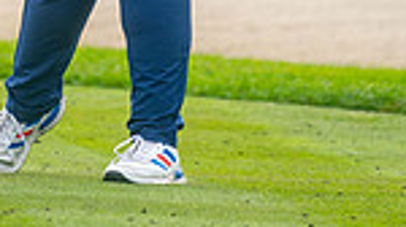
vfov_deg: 1.3
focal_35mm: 943
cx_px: 27
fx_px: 10141
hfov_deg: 2.3
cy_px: -349
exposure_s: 1/1250
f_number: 4
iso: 400
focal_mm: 300
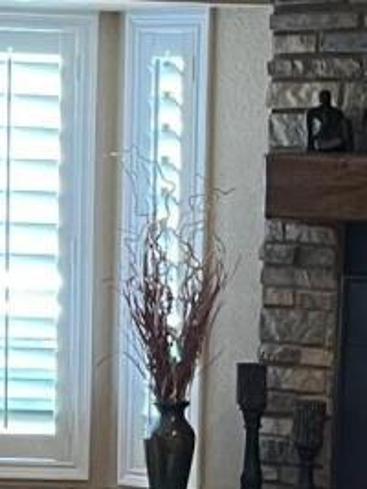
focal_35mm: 195
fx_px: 2759
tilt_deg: -10.8
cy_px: 689
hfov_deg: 7.6
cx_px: 217
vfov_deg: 9.9
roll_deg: -2.2
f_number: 1.5
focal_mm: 5.7
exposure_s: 1/60
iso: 160
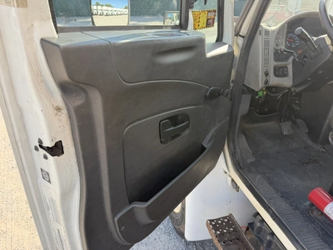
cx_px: 166
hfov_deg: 71.6
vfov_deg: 56.8
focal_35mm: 24
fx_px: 231
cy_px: 125
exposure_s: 1/765
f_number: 1.78
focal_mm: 6.76
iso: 100
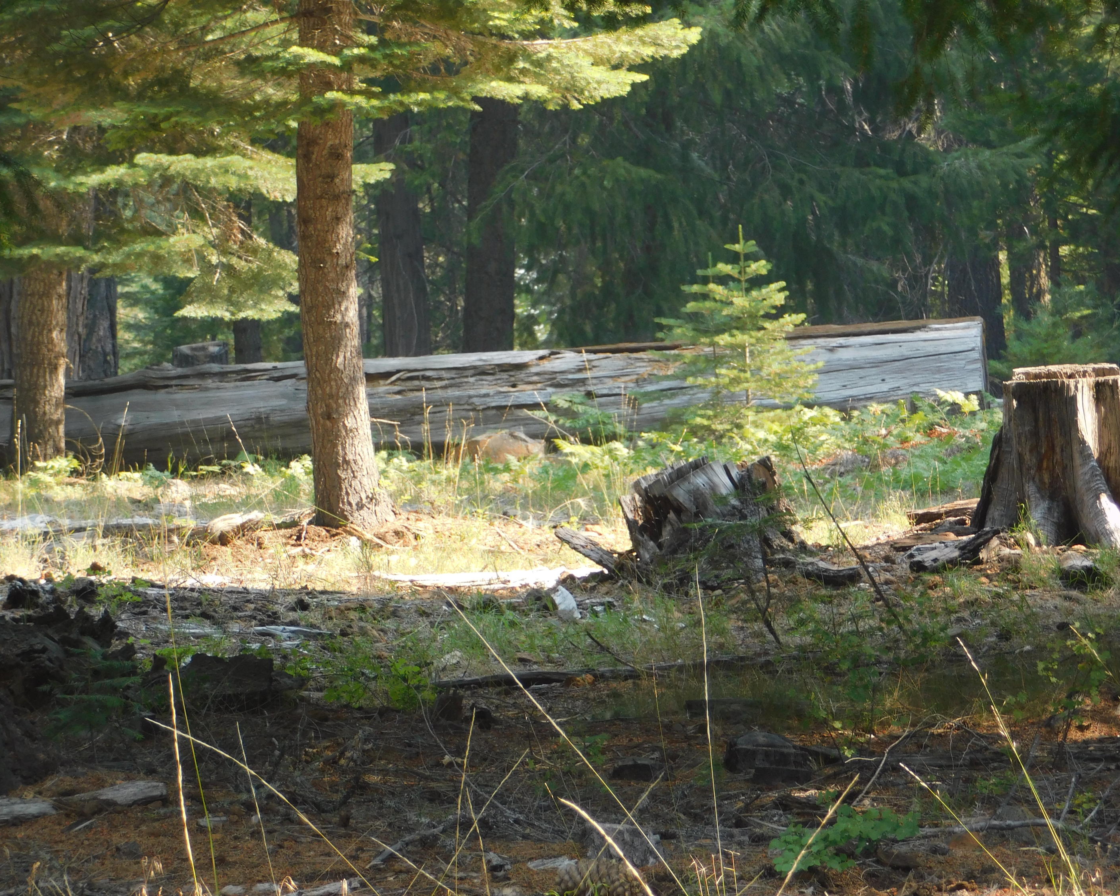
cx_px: 597
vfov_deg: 6.4
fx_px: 8022
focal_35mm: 242
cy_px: 448
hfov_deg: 8.0
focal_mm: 41.3
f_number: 5.6
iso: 125
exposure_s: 1/60
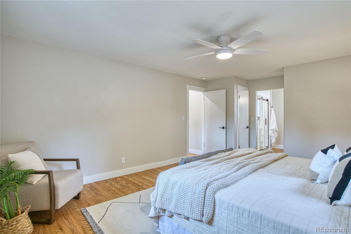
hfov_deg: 93.3
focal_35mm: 17
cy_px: 117
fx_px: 166
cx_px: 176
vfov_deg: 70.4
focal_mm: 17
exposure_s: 1/15
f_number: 5
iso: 500
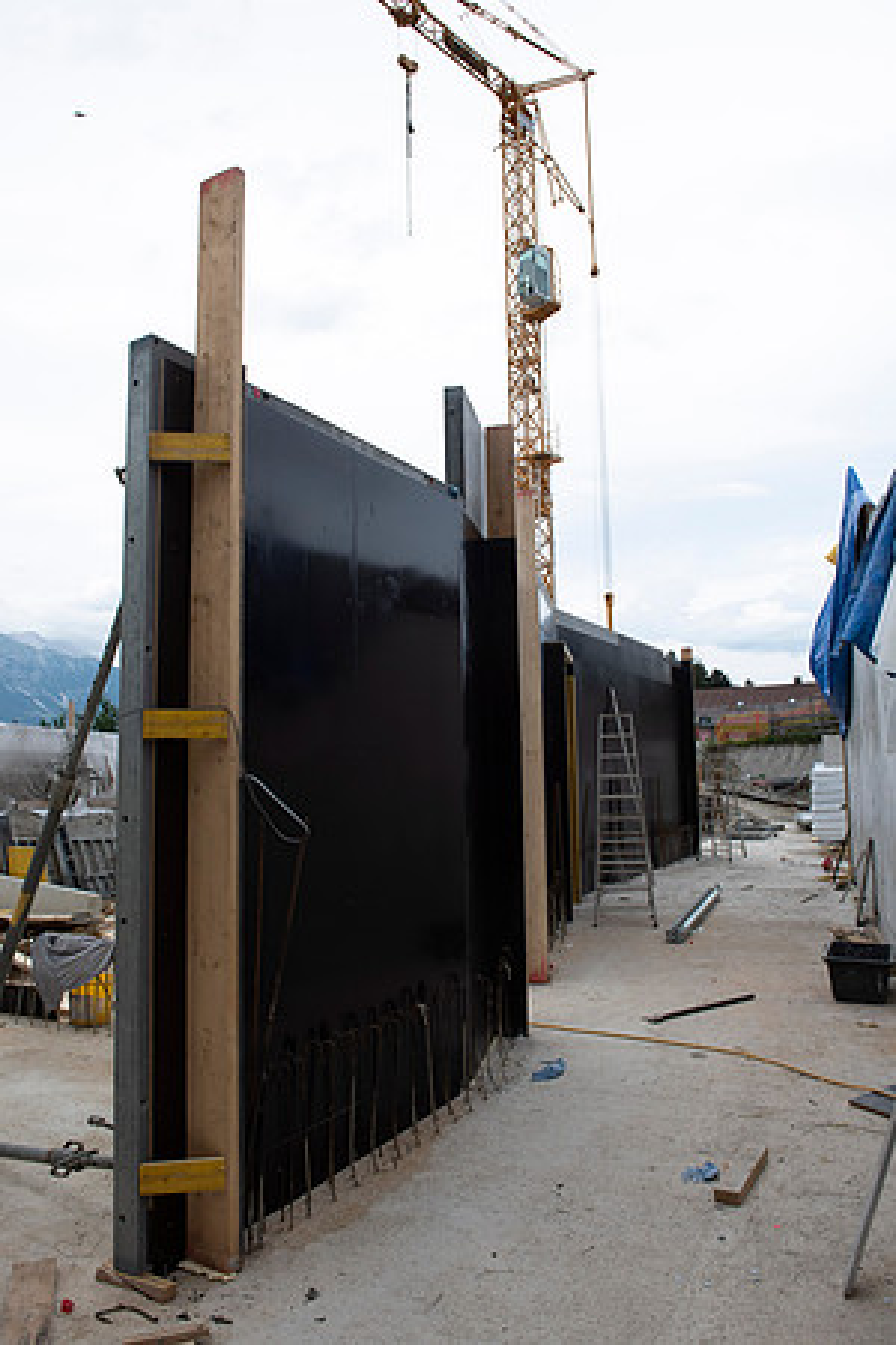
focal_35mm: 24
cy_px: 672
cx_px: 448
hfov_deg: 53.1
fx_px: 896
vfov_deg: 73.7
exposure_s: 1/500
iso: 560
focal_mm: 24
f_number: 8
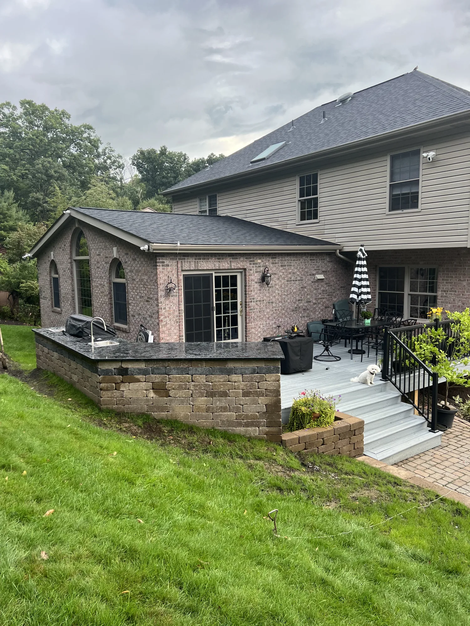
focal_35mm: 26
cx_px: 235
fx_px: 471
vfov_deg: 67.3
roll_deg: +1.5
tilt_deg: -5.8
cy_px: 313
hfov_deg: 53.1
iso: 50
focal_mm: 5.7
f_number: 1.5
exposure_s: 1/337
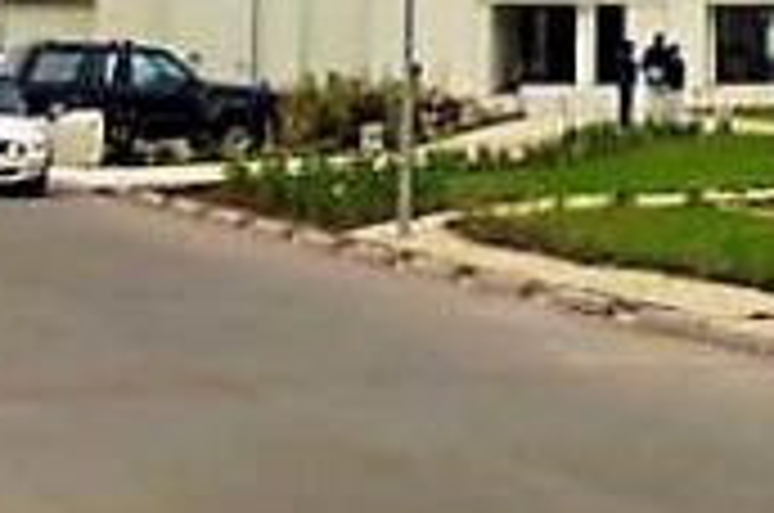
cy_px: -657
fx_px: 2597
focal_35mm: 121
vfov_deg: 10.1
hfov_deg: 16.6
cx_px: 796
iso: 100
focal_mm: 4.6
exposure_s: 1/800
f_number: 3.5
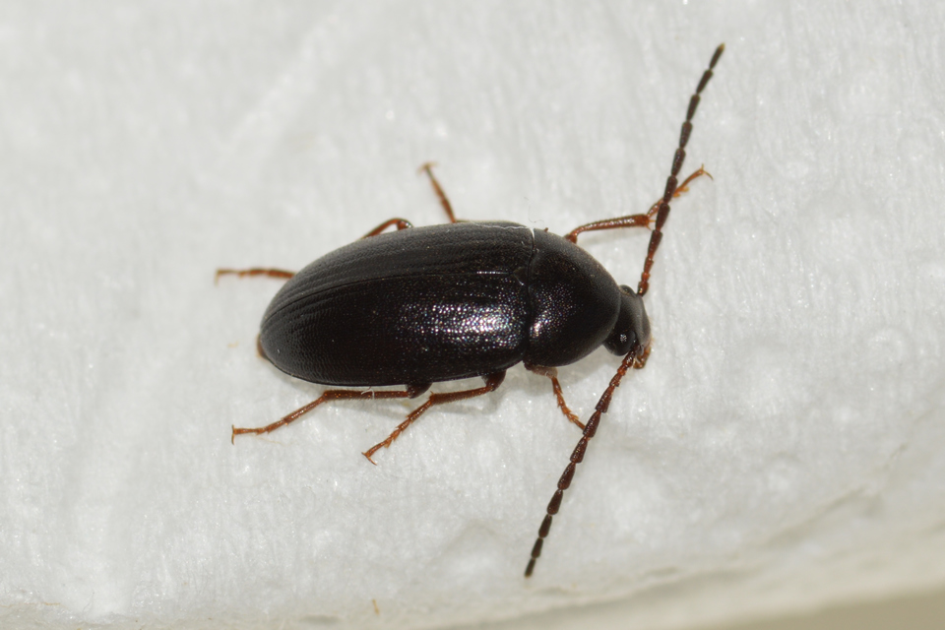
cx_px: 472
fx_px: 3937
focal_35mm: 150
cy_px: 315
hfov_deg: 13.7
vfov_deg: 9.1
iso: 100
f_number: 20
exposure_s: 1/200
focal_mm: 100
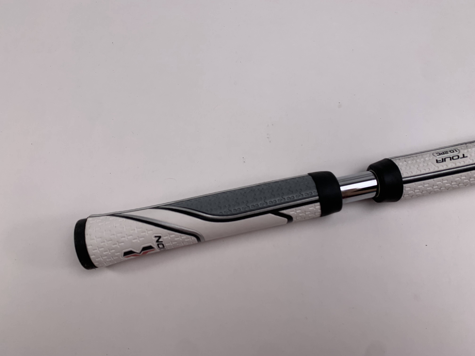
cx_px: 238
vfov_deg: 53.1
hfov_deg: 67.3
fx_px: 357
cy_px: 178
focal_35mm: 26
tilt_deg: -73.1
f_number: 1.8
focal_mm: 4.25
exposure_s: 1/362
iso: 25
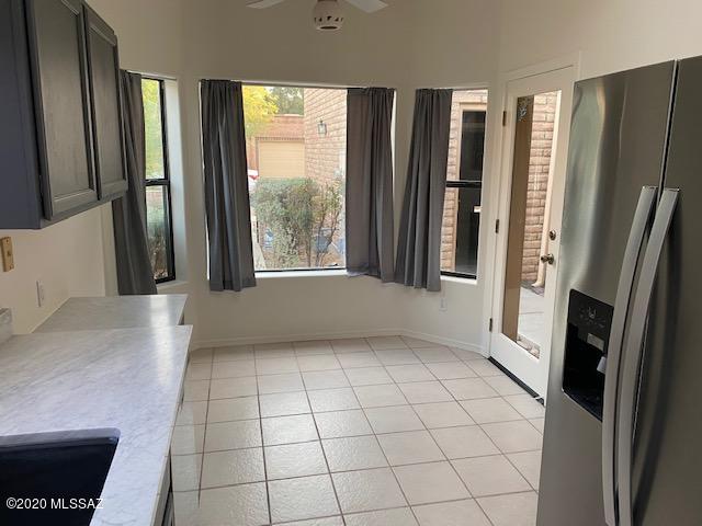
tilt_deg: -10.9
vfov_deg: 53.1
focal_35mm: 26
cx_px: 351
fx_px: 527
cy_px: 263
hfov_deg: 67.3
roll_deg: -1.7
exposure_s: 1/68
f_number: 1.8
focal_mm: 4.25
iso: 125
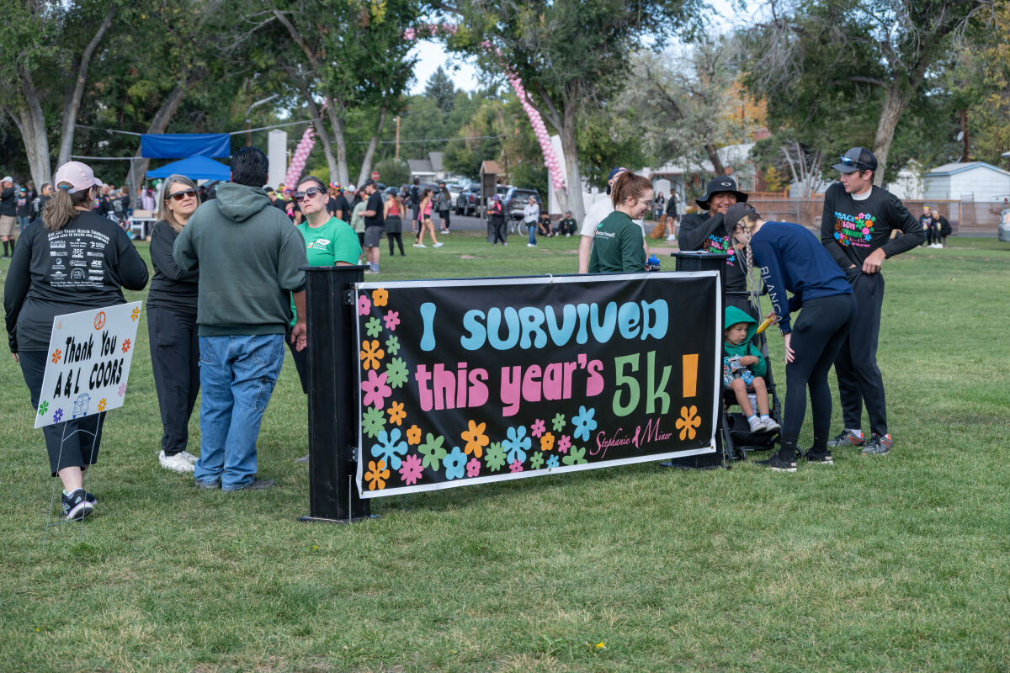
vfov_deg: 19.7
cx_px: 505
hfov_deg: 29.2
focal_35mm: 69
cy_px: 336
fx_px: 1936
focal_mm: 69
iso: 250
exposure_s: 1/320
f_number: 6
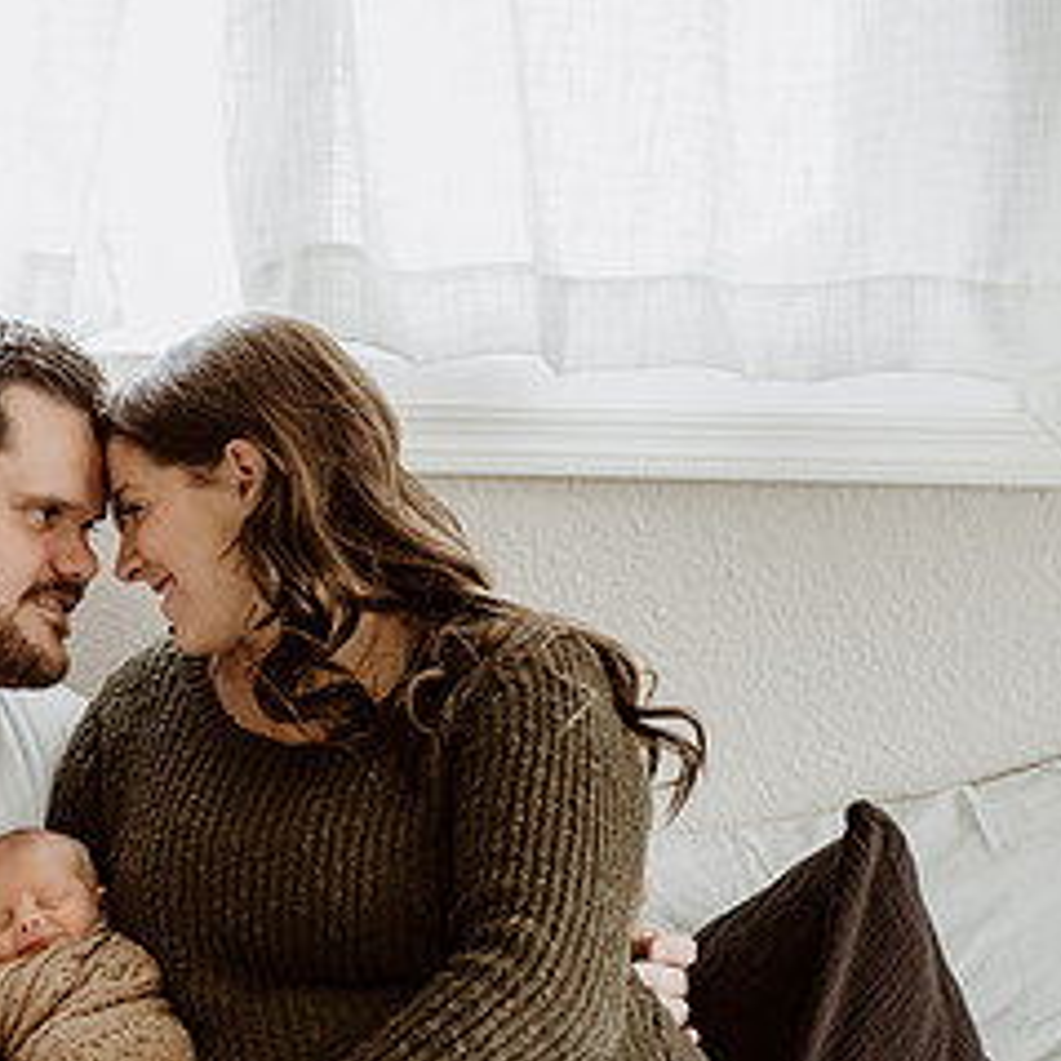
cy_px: 784
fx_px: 3572
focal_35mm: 103
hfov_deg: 16.4
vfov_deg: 16.8
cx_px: -102
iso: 1600
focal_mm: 50
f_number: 2.8
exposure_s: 1/200
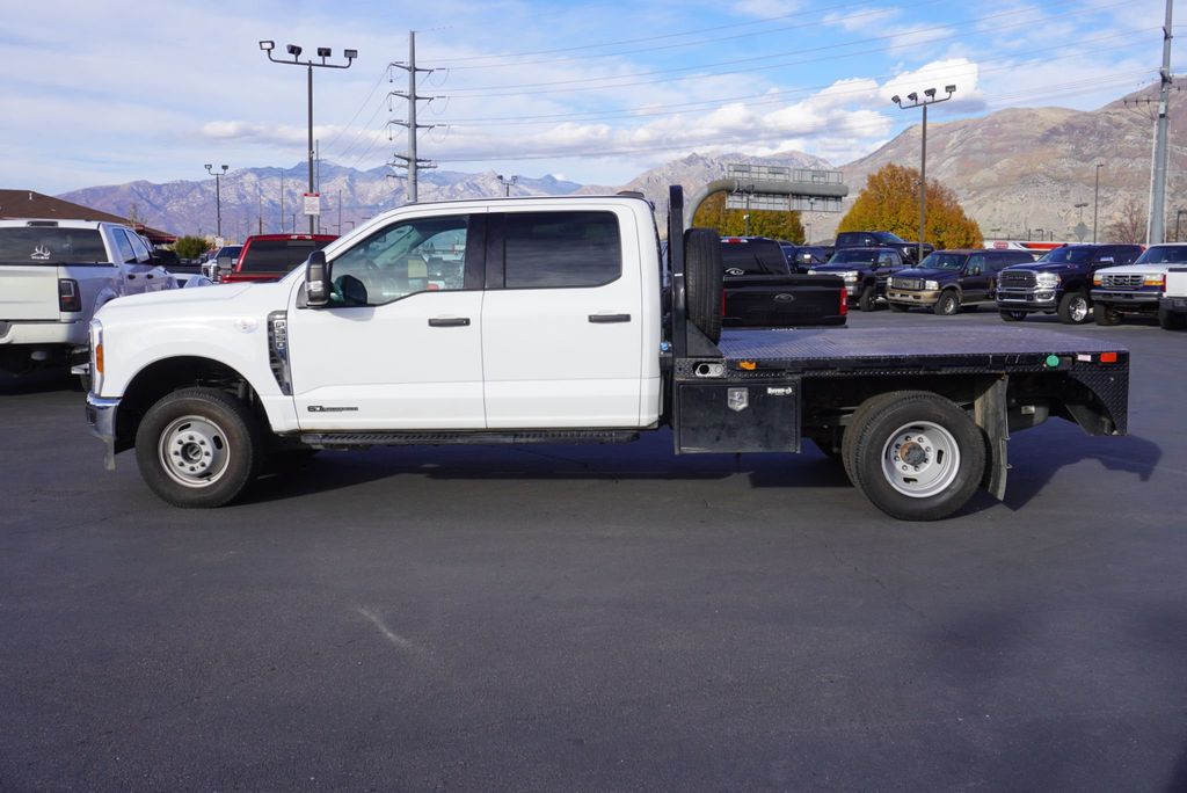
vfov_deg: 41.8
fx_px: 1039
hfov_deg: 59.5
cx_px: 594
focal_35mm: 32
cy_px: 396
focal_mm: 21
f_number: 9
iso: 100
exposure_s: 1/125
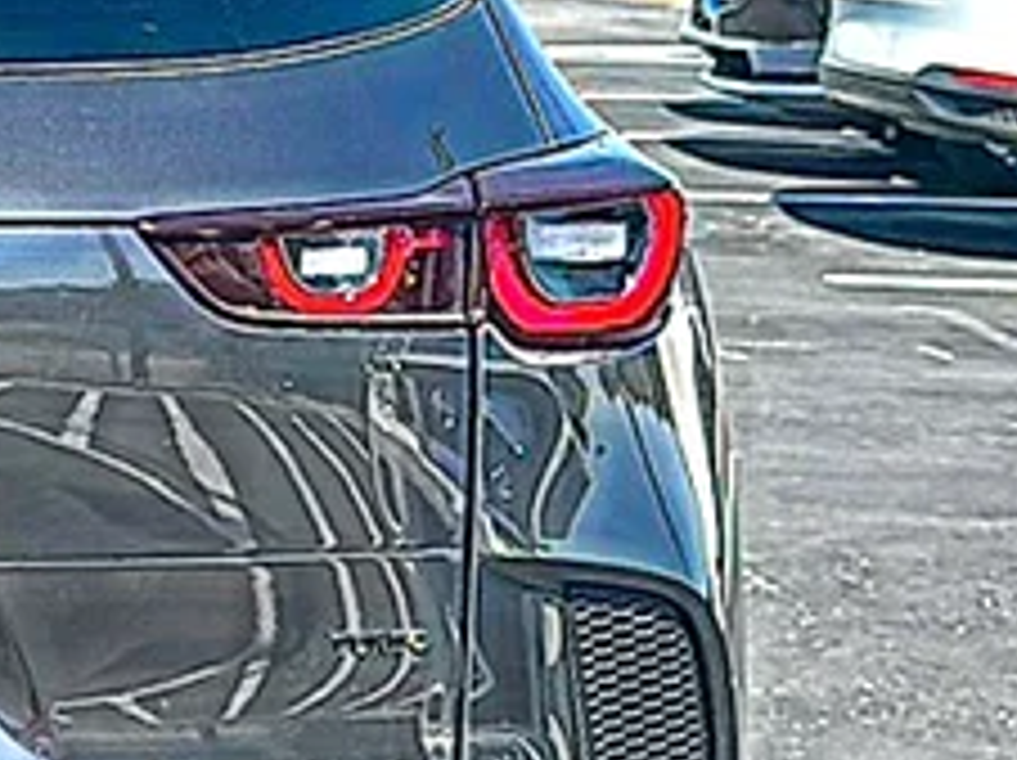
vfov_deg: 12.2
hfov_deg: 15.2
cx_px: -477
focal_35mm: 121
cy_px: 474
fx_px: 3551
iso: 100
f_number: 1.78
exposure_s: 1/2604
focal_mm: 6.86
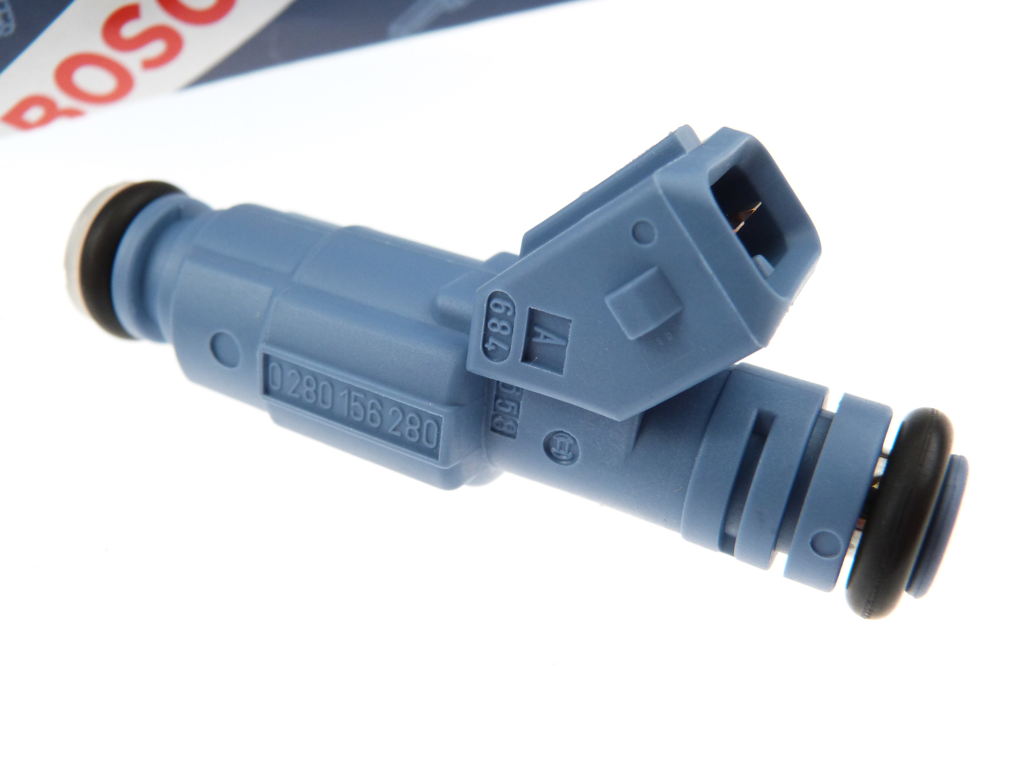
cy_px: 379
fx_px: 992
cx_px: 505
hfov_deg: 54.0
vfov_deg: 41.8
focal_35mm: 34
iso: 200
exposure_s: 1/250
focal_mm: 6.1
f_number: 3.6
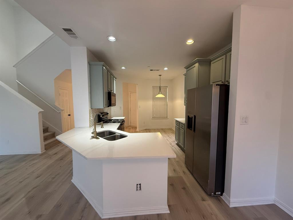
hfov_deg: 102.1
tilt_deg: -2.0
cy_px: 110
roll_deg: +1.6
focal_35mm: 14
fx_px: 119
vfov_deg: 85.7
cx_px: 146
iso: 200
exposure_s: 1/120
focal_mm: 2.22
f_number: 2.2
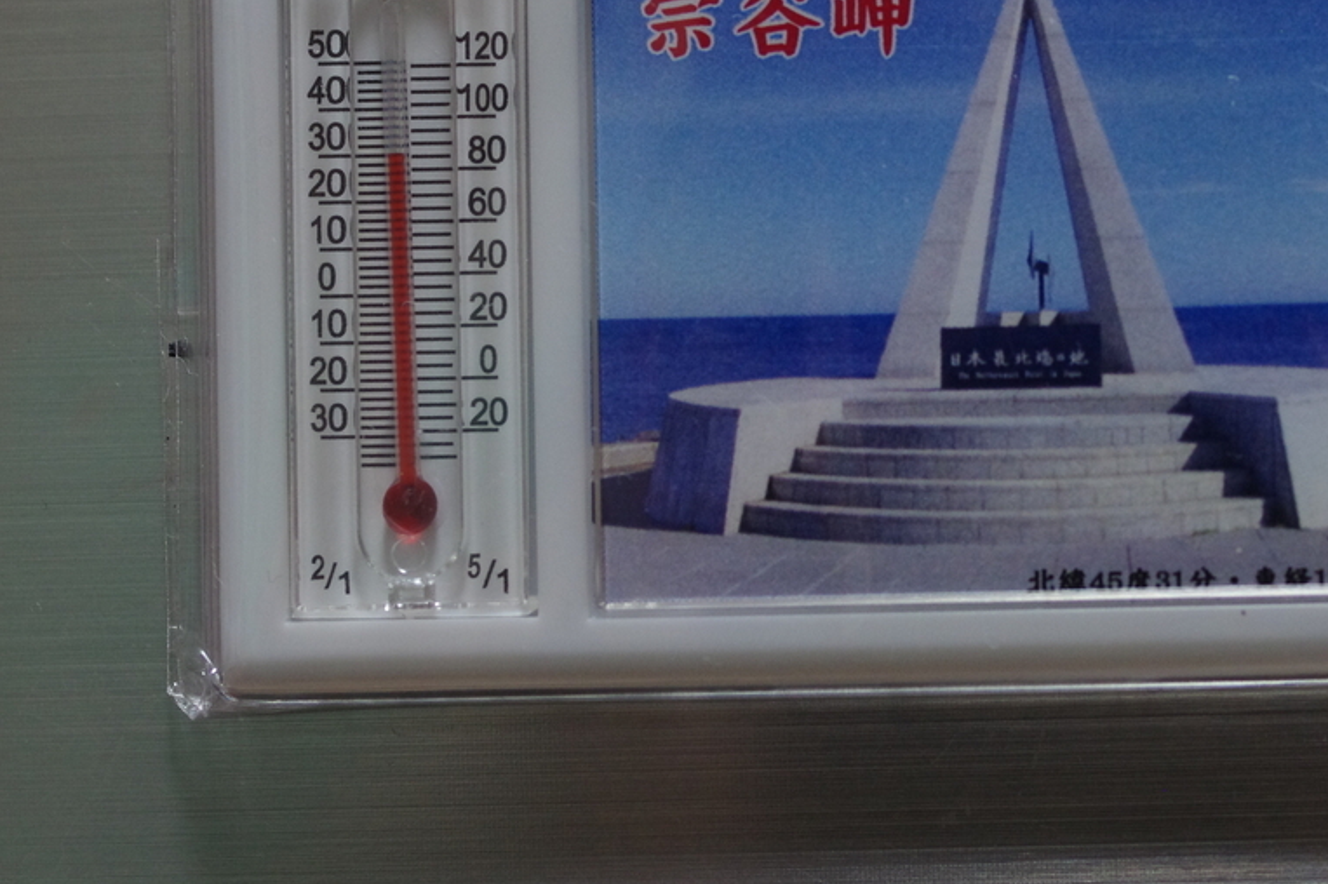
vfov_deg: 11.6
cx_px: 874
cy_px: 231
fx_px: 4351
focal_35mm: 118
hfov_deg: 17.3
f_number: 4
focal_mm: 50
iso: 1600
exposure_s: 1/100
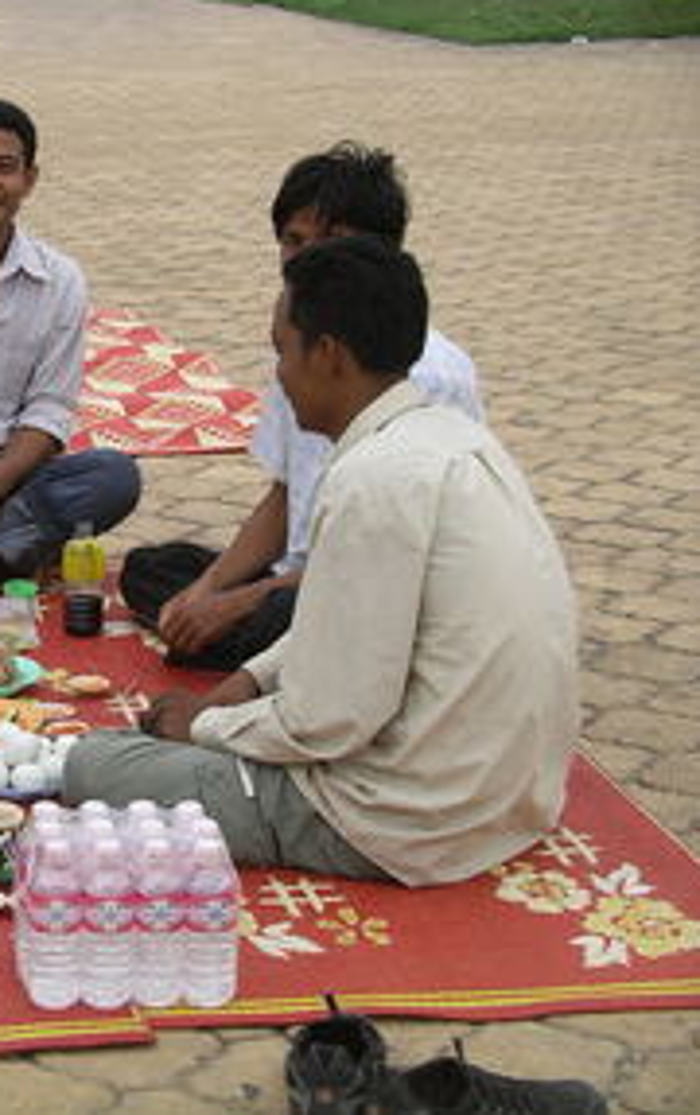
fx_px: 2710
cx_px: -18
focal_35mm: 89
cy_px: 556
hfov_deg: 14.5
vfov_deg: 23.3
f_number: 3.3
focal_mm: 12.8
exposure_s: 1/88
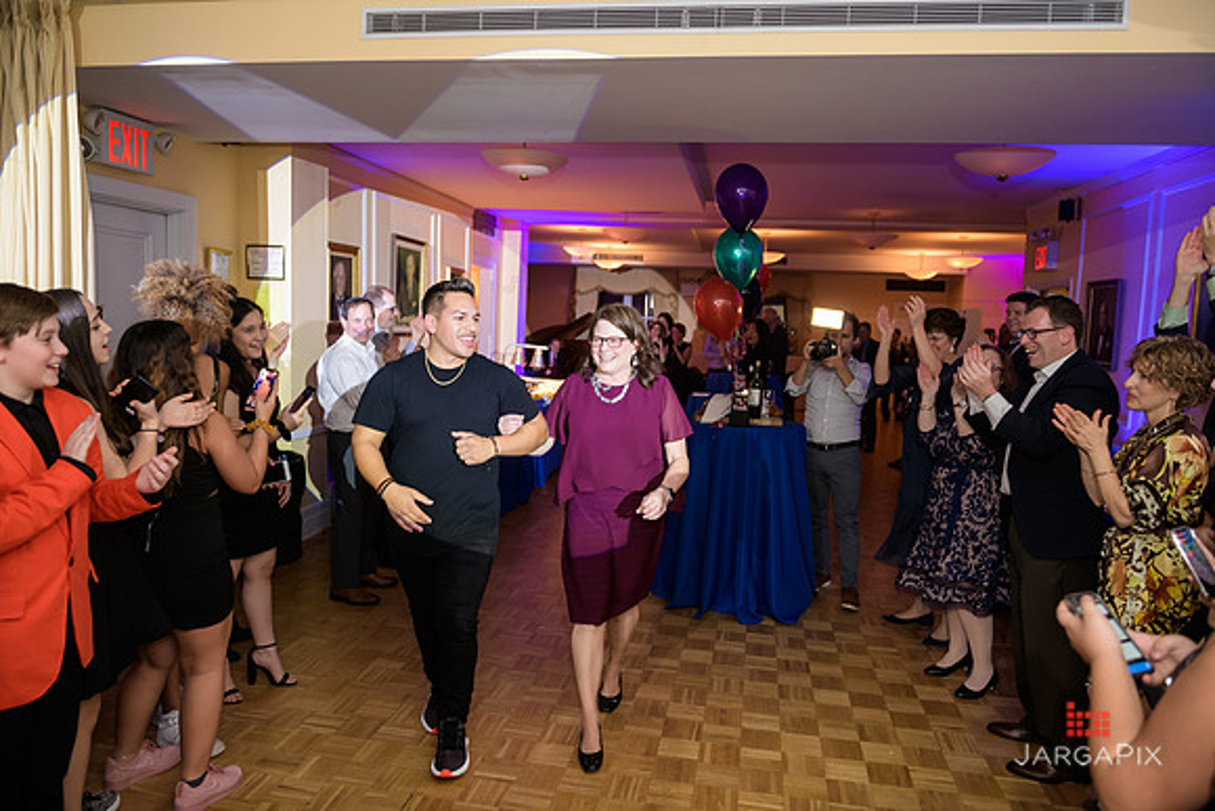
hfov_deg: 73.7
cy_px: 406
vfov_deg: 53.2
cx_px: 608
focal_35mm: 24
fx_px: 810
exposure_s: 1/125
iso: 800
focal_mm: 24
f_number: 3.2
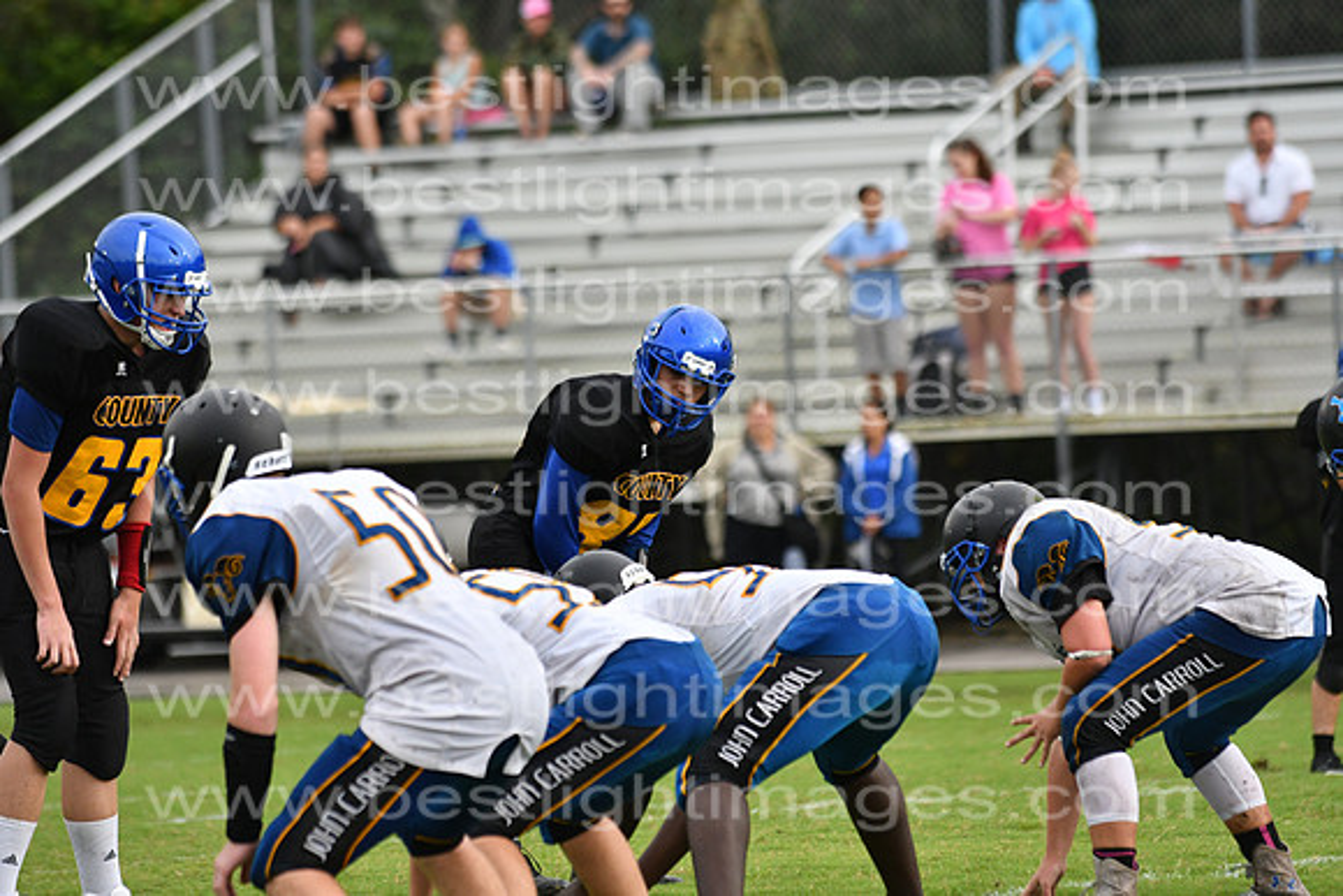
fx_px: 7836
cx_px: 672
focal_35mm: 210
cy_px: 448
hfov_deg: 9.8
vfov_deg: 6.5
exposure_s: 1/4000
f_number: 3.5
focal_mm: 140
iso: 800
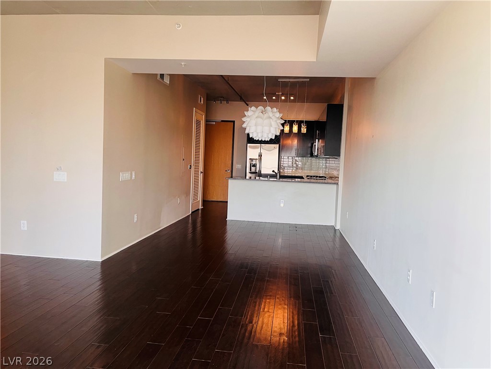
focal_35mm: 26
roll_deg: -3.4
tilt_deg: -5.0
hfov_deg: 67.3
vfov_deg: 53.1
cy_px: 184
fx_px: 369
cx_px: 246
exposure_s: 1/60
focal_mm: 5.1
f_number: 1.6
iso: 80
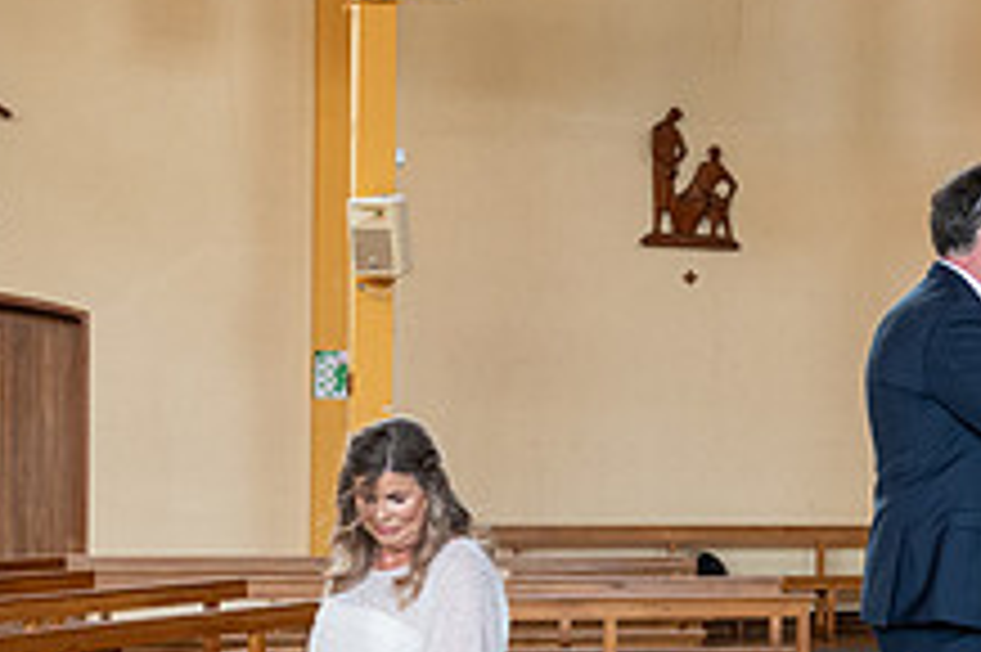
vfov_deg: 14.2
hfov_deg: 20.5
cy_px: 479
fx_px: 2614
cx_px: 1004
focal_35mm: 96
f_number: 3.5
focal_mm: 36
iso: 640
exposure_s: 1/160
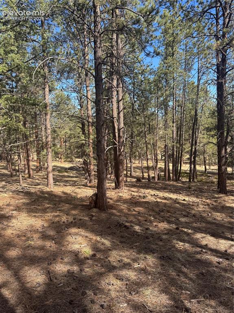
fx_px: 217
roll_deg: +2.7
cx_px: 117
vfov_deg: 71.6
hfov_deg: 56.8
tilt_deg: -5.0
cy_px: 156
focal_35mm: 24
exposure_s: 1/938
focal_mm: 6.76
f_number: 1.78
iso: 80
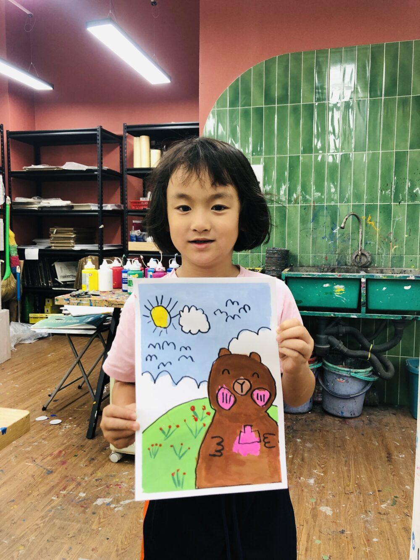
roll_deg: -1.3
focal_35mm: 28
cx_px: 210
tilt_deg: -4.2
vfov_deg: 63.4
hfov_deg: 49.8
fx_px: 453
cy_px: 280
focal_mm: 4
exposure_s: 1/100
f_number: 1.8
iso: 64
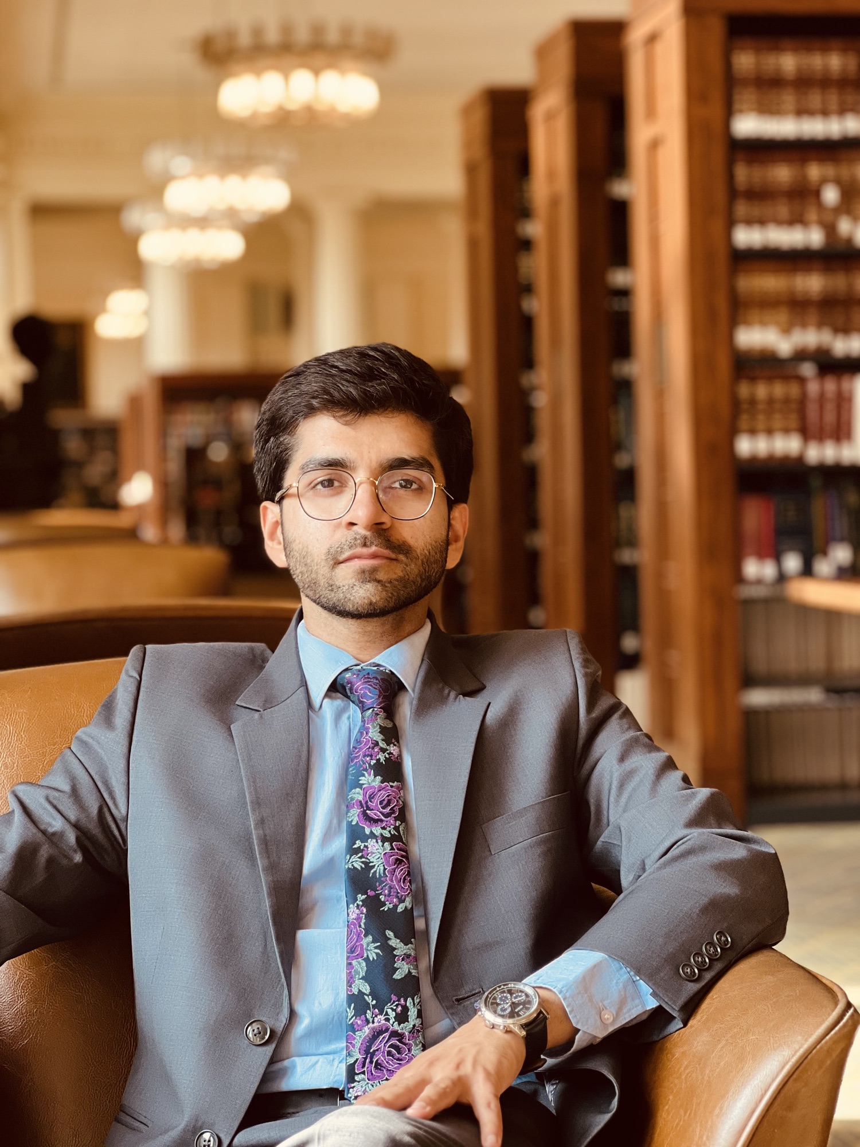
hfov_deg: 19.1
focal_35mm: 77
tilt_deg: -1.3
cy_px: 574
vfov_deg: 25.3
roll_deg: +2.3
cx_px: 430
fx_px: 2551
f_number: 2.8
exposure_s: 1/120
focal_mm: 9
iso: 160
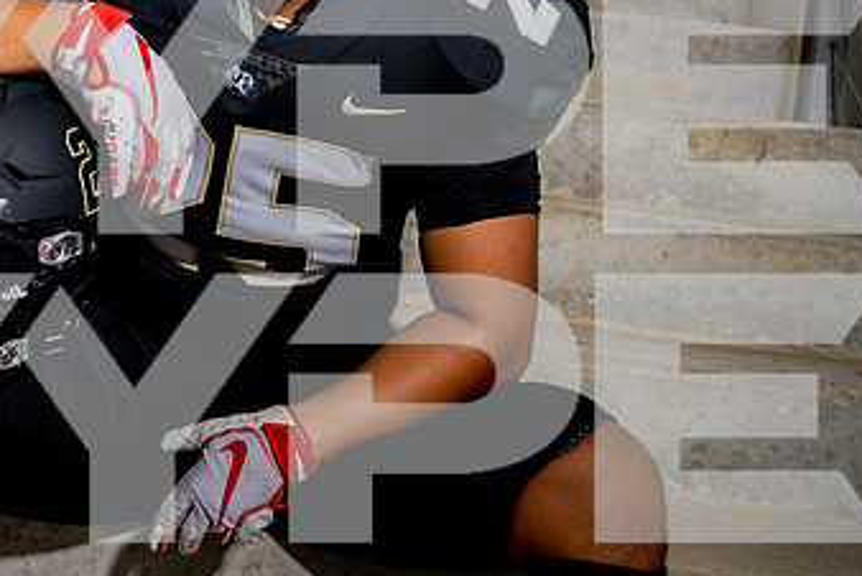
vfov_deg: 22.3
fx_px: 1438
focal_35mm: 60
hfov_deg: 32.9
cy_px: 101
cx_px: 247
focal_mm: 35
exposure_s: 1/250
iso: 100
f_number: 8
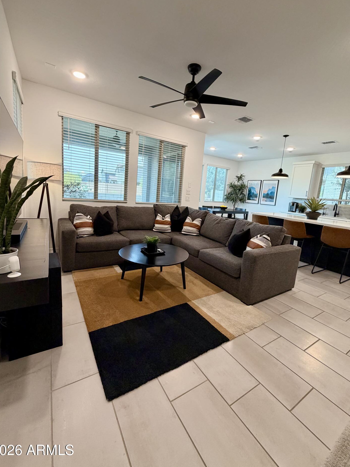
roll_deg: -4.1
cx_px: 177
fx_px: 202
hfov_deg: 81.7
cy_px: 223
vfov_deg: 98.1
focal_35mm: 15
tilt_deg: -8.7
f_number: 2.2
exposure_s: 1/60
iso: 200
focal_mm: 2.22
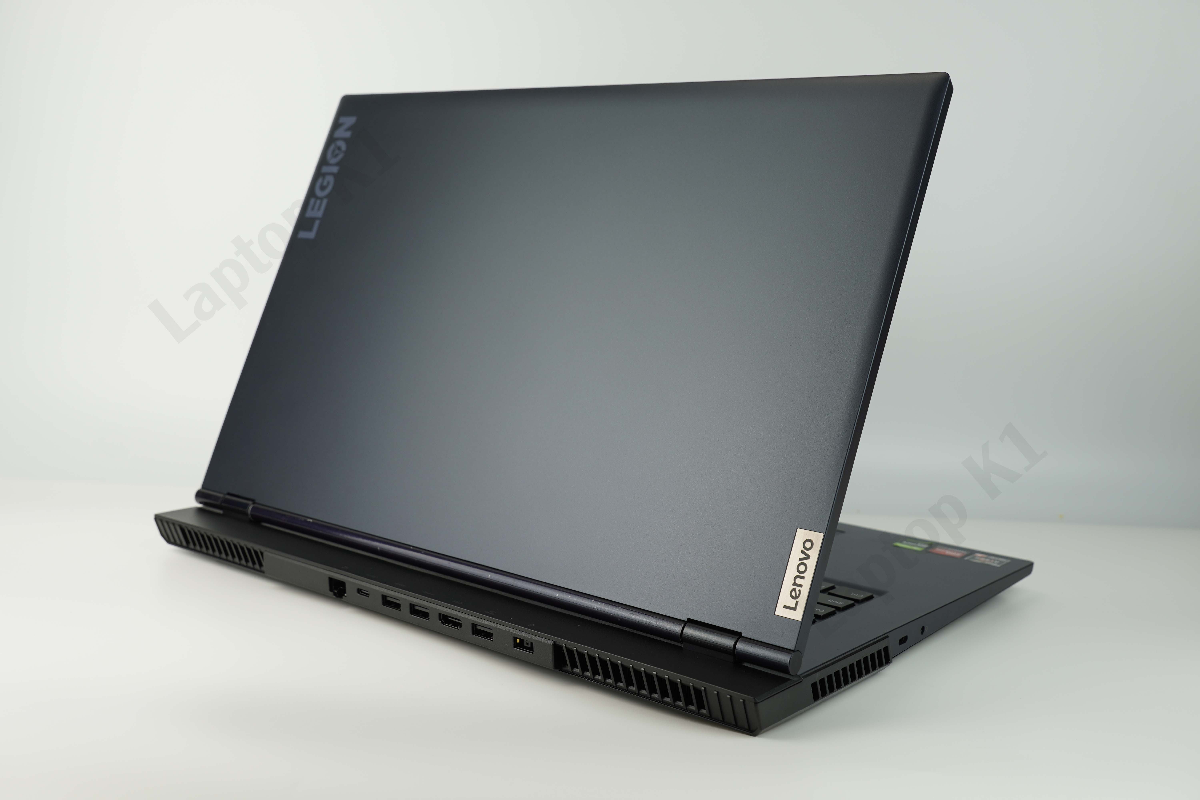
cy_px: 400
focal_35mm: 39
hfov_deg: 49.6
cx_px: 600
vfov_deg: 34.2
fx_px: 1300
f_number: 5.6
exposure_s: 1/40
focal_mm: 26
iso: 100
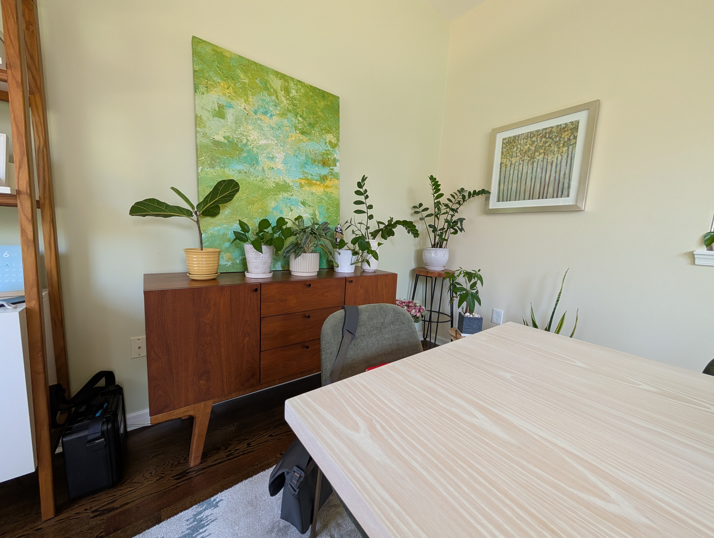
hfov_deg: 110.5
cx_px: 357
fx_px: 248
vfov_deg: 94.6
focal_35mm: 12
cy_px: 269
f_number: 1.7
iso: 243
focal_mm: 2.02
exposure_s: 1/62.4
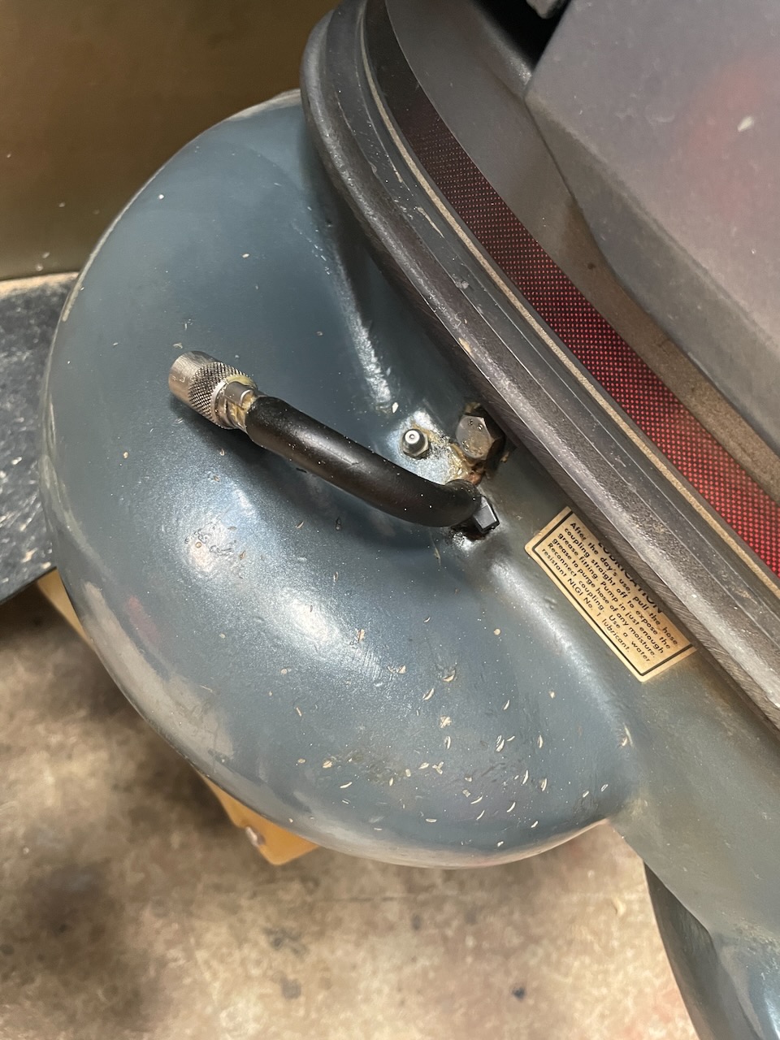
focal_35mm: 26
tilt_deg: -45.1
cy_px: 520
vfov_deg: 67.3
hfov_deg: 53.1
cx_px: 390
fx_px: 781
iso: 640
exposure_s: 1/38
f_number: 1.6
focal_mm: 4.2
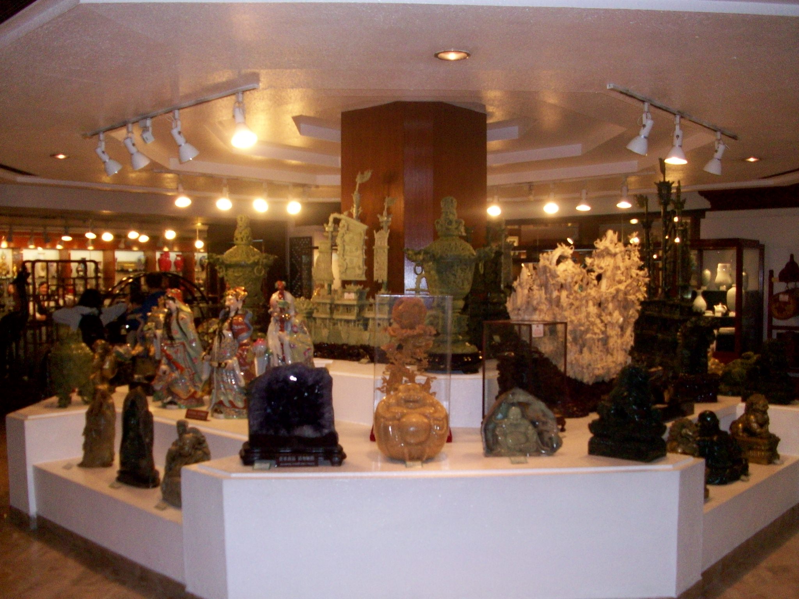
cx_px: 400
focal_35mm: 34
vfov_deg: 41.8
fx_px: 785
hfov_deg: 54.0
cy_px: 300
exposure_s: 1/60
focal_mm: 5.7
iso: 200
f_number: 2.8
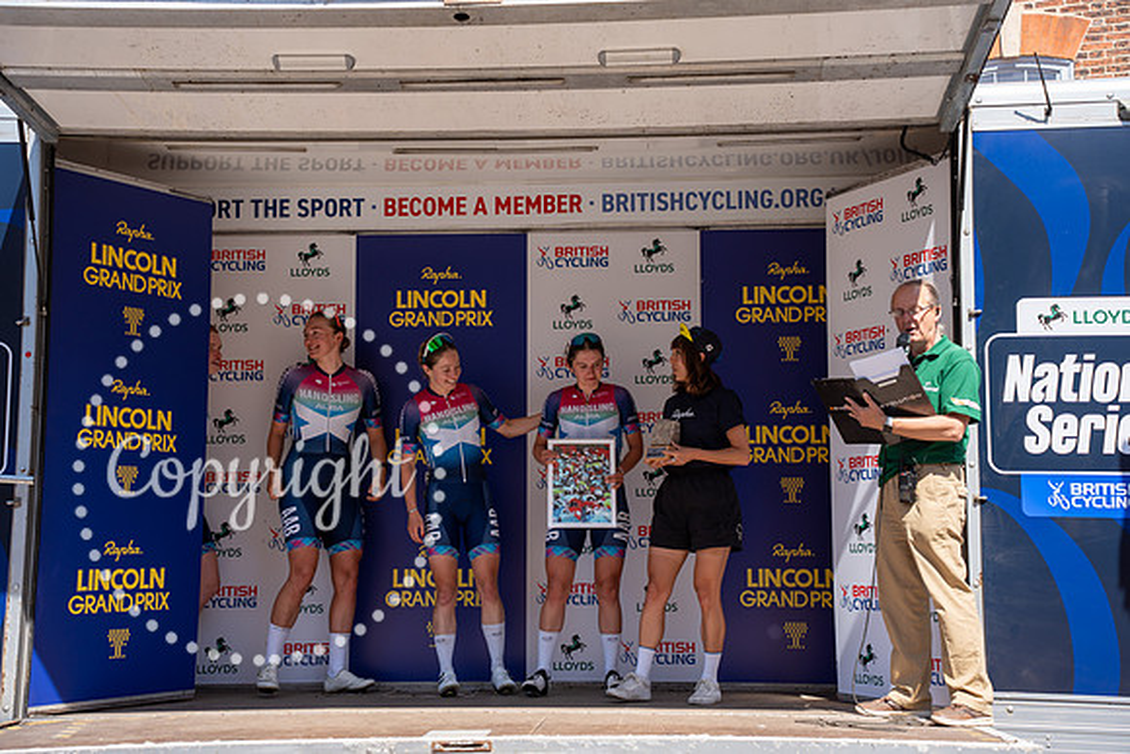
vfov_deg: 26.0
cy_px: 377
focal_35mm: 52
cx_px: 565
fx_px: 1633
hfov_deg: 38.2
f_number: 4
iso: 100
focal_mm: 52
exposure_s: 1/800
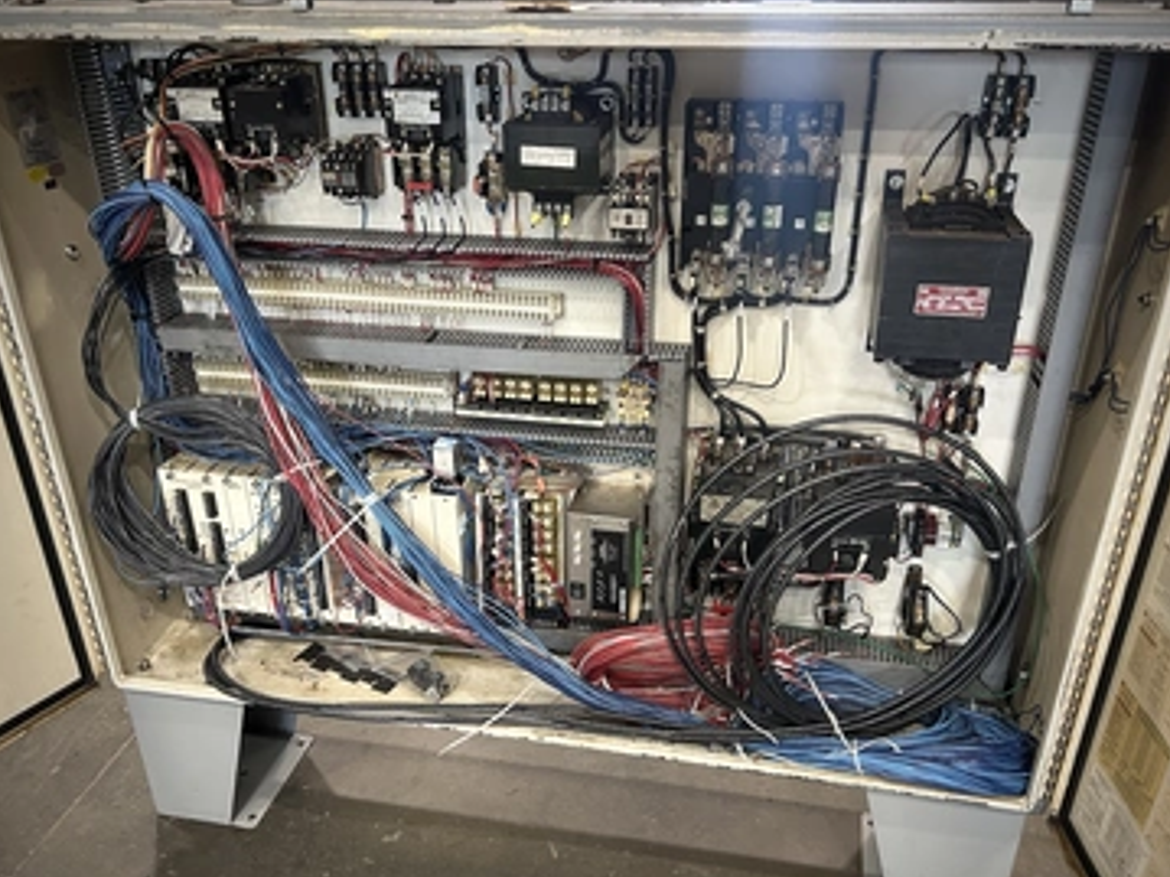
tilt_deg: -27.4
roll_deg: +1.3
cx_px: 590
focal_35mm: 29
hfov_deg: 61.7
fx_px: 980
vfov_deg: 48.2
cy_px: 469
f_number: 1.5
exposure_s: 1/40
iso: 400
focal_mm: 5.7
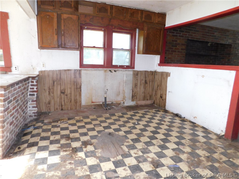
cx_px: 120
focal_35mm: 23
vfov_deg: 58.9
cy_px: 90
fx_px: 159
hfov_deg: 73.9
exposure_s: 1/30
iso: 200
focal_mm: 4
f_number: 3
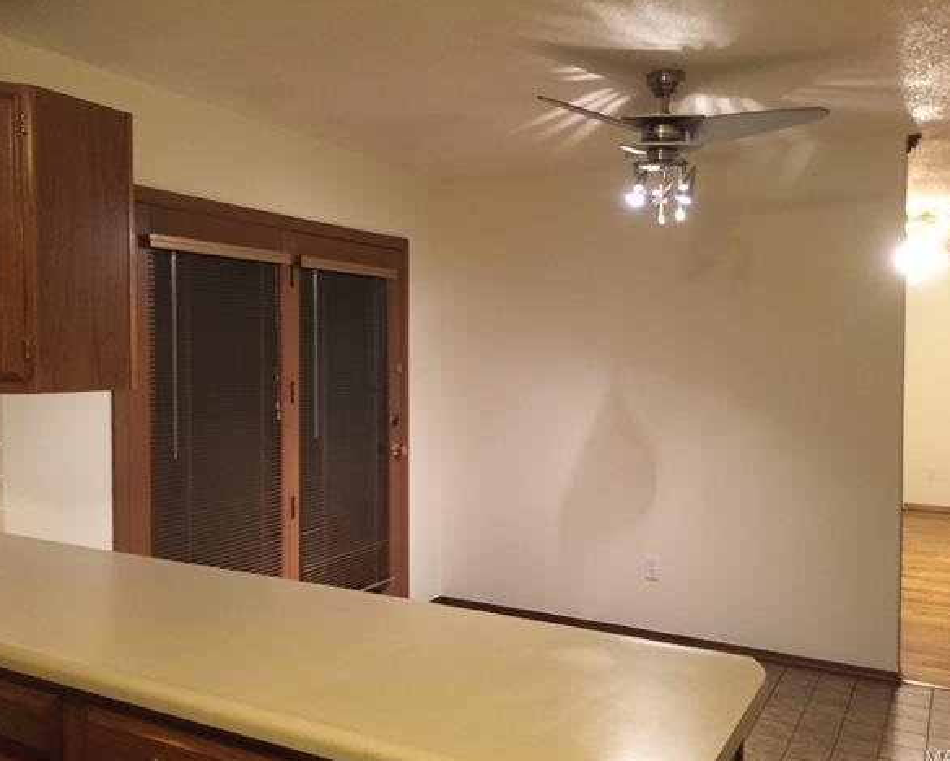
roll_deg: -0.8
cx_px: 480
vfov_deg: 47.2
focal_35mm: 31
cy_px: 384
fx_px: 872
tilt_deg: -4.4
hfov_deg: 57.1
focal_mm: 4.15
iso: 250
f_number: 2.2
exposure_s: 1/20
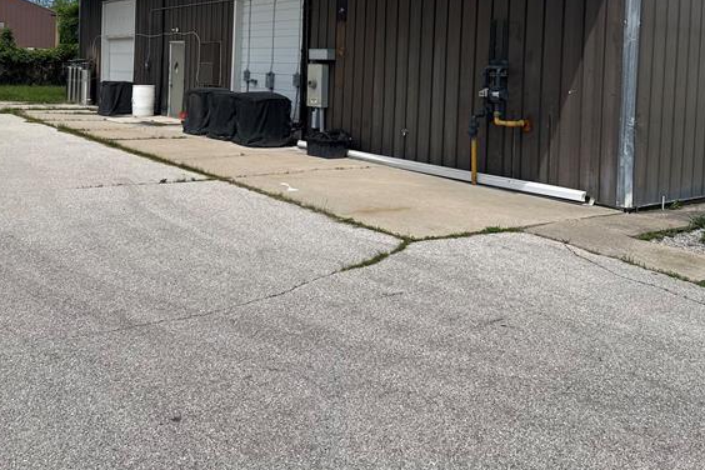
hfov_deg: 55.8
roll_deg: -3.0
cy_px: 88
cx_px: 349
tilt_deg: -1.6
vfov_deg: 37.4
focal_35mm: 34
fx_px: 666
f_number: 1.78
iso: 80
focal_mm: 6.76
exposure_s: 1/10309
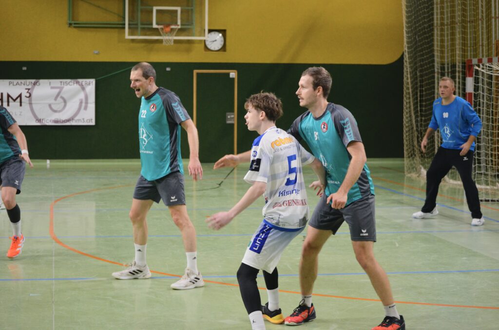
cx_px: 250
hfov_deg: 24.7
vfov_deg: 16.5
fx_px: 1141
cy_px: 165
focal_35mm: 82
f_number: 4
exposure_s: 1/320
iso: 1600
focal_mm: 55
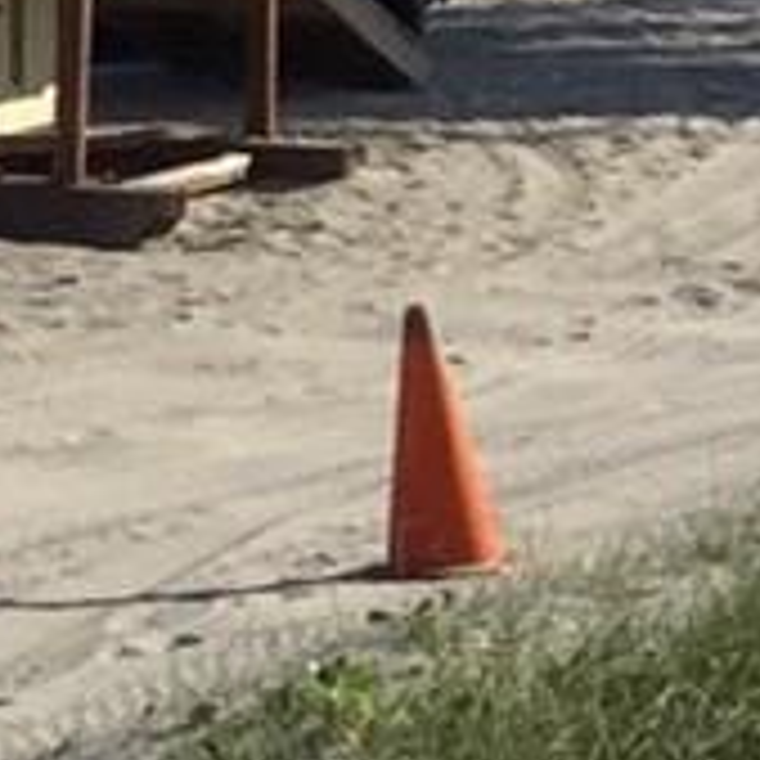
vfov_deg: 7.2
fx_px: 6011
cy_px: -31
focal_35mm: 242
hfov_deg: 5.8
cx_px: -2649
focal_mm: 4.15
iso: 32
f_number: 2.2
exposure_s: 1/3049
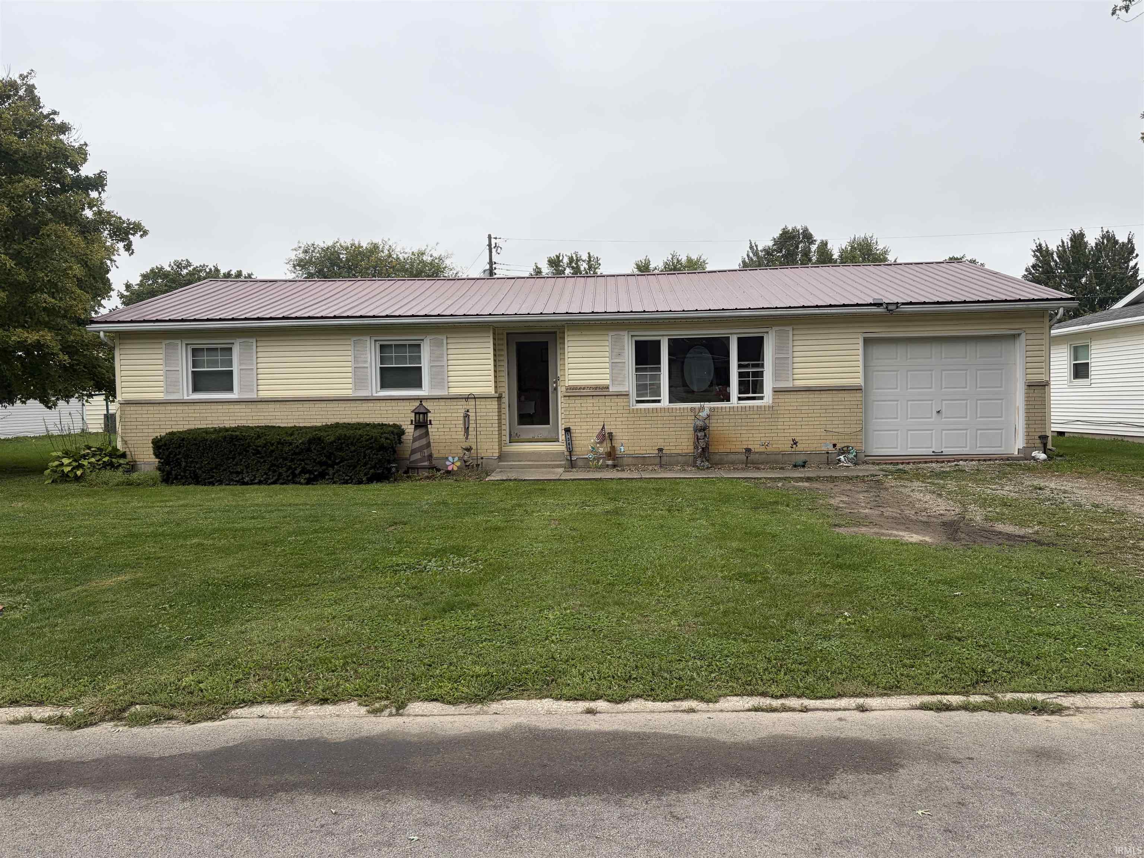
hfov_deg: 67.3
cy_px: 429
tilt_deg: -1.3
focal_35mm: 26
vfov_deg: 53.1
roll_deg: +2.5
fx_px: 859
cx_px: 572
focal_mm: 5.96
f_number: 1.6
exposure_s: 1/873
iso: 50
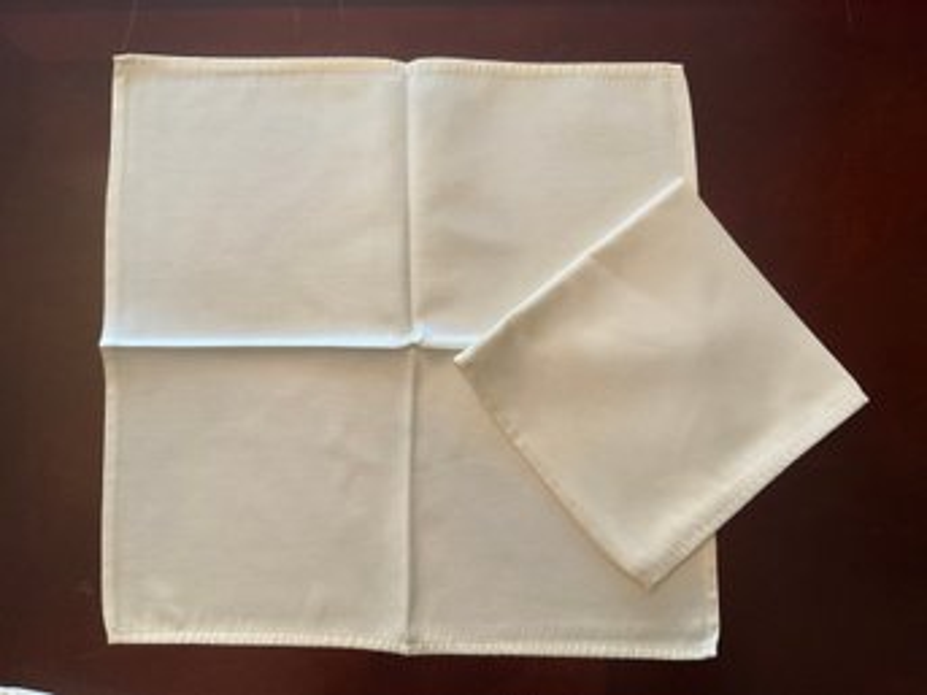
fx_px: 776
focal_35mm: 29
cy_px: 348
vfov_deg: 48.2
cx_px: 464
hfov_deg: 61.7
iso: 125
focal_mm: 3
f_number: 1.8
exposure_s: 1/60
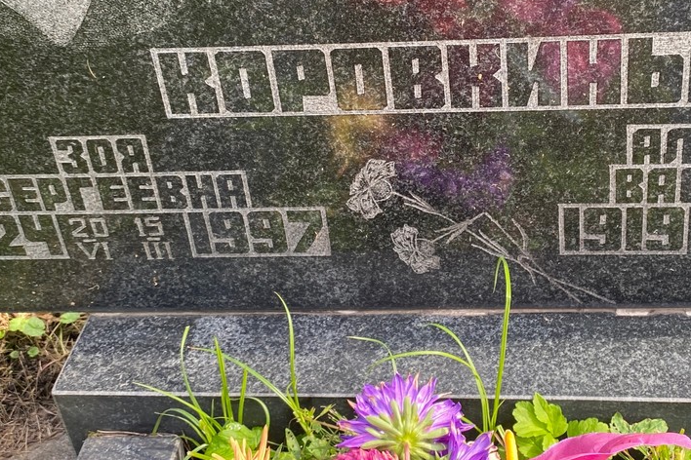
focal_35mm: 55
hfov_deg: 36.1
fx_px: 1056
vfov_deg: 24.5
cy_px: 160
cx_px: 427
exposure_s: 1/144
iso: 32
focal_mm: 4.25
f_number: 1.8
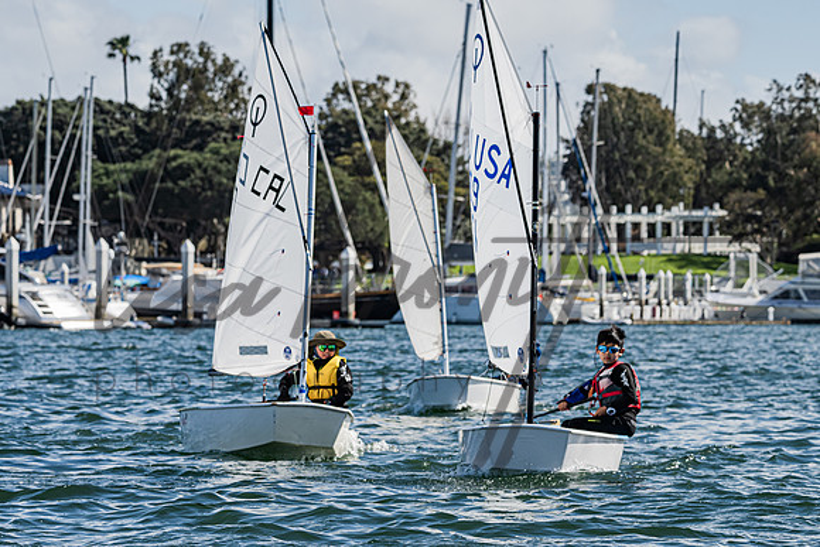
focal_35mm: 216
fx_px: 4917
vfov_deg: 6.4
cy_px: 369
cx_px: 346
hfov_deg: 9.5
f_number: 8
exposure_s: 1/1000
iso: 320
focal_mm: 160
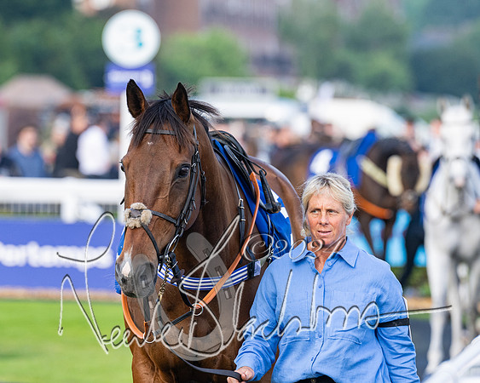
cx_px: 212
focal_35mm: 372
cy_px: 178
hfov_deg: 5.2
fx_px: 5278
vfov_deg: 4.2
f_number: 4
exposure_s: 1/640
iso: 400
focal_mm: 200
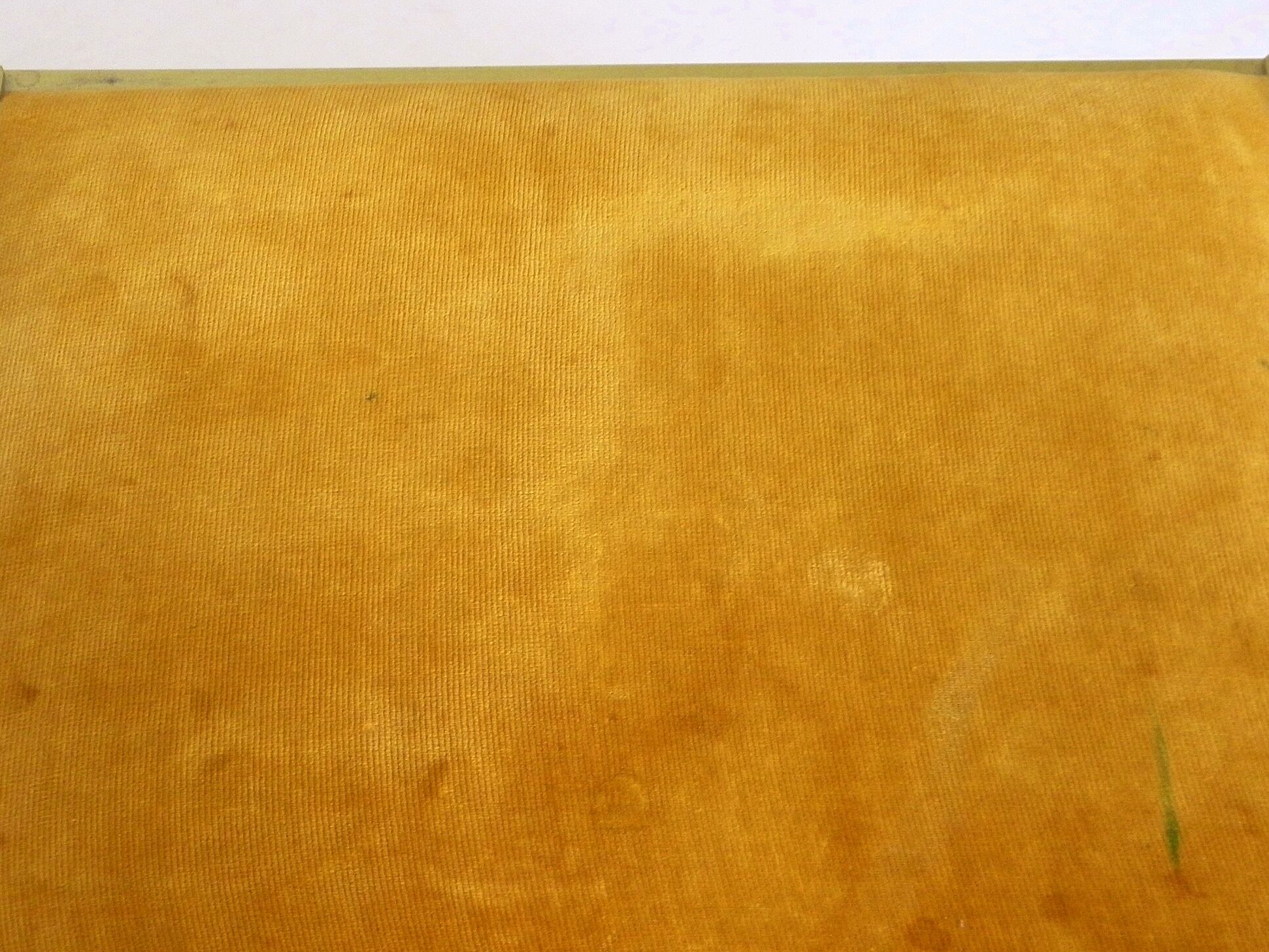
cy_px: 561
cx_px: 639
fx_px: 2127
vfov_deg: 25.2
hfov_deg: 33.2
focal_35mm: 58
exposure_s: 1/8
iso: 400
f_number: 3.9
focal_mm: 7.9
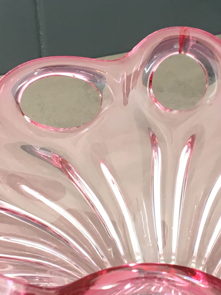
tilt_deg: -31.8
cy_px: 177
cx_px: 153
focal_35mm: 103
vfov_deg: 19.1
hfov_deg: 14.3
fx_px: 877
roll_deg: +1.9
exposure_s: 1/33
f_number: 2.2
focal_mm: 4.15
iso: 32
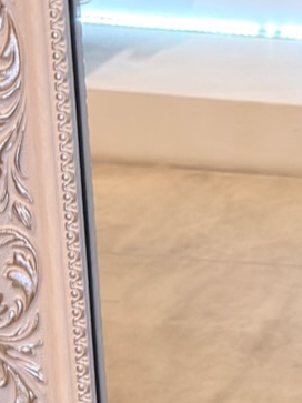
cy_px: -90
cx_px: 803
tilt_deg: -20.8
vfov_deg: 12.2
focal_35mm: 158
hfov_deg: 8.3
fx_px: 1839
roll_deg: -5.2
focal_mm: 6.76
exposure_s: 1/60
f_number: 1.78
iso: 125
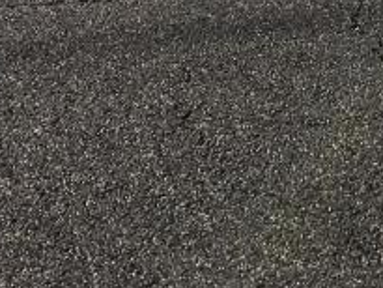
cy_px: -367
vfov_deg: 9.3
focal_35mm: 145
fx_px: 1605
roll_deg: -0.1
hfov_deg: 13.5
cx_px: 303
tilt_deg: -2.6
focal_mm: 4.15
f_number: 2.2
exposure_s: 1/1570
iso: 25
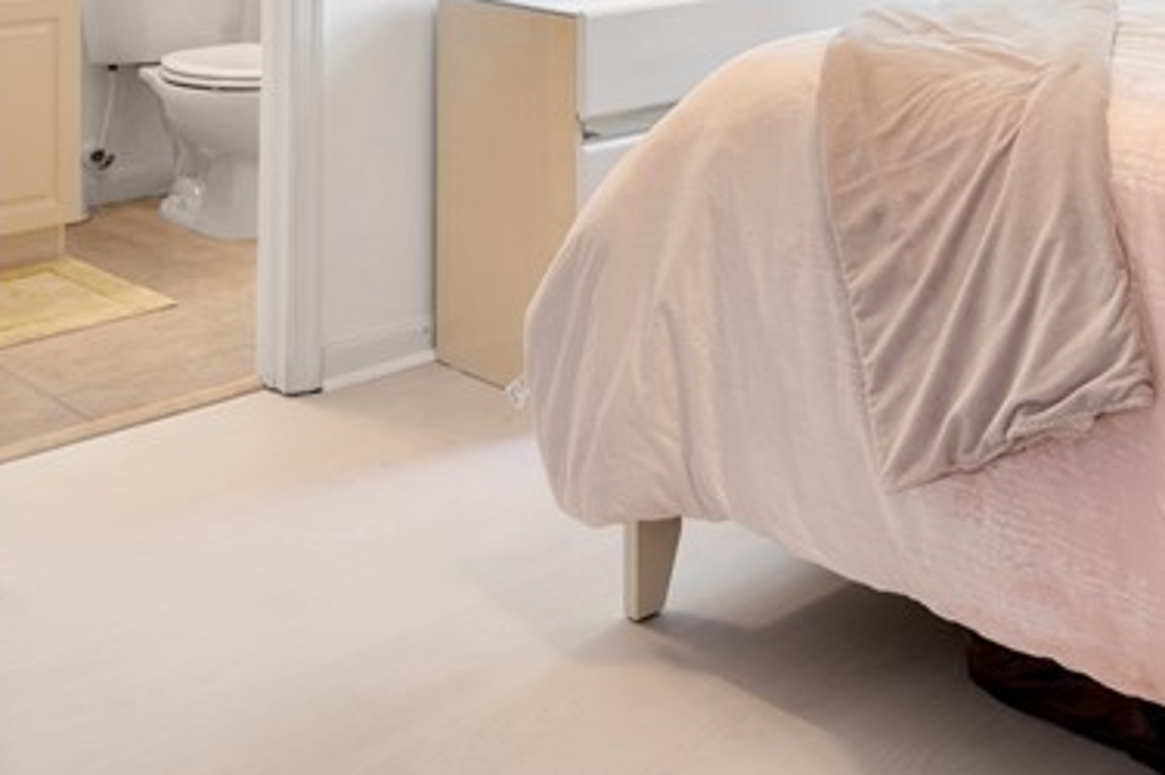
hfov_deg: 35.3
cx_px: 900
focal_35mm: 55
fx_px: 1778
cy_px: -268
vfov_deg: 21.8
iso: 100
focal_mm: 19
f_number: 8
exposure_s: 1.6
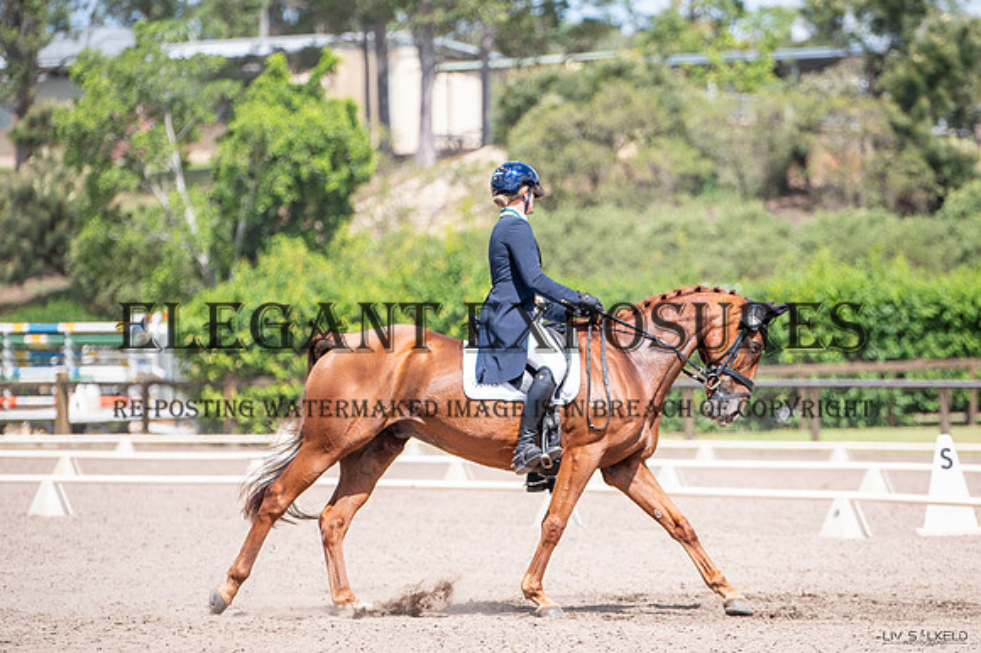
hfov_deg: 9.0
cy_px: 256
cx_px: 560
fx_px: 6198
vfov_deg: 6.0
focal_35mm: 228
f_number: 2.8
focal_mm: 170
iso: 100
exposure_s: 1/1600
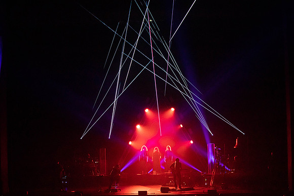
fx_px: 583
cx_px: 147
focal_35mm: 71
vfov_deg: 19.1
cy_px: 98
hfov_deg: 28.3
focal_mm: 70
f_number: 5.6
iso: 8000
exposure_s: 1/250
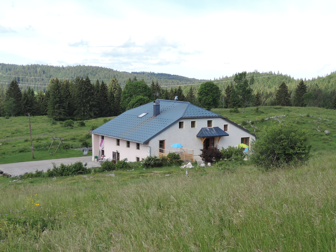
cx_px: 198
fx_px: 476
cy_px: 138
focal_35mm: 49
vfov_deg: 29.7
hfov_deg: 38.8
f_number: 3.3
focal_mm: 6.2
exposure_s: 1/400
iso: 80
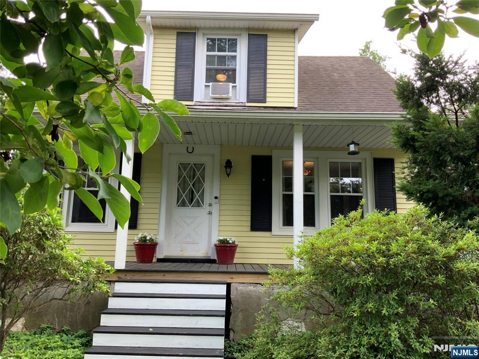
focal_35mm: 29
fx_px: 401
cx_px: 240
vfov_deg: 48.2
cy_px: 180
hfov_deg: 61.7
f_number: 1.8
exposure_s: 1/122
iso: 32
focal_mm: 3
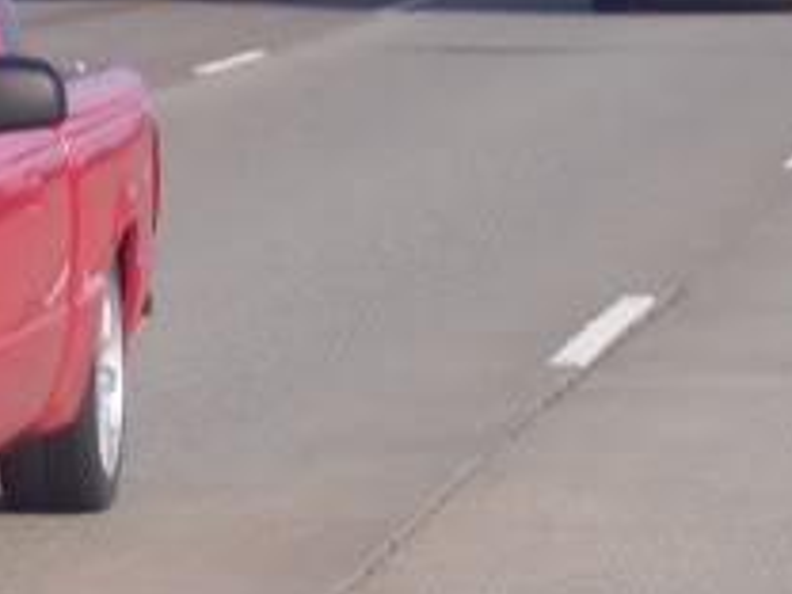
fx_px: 10296
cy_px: 438
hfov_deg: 4.4
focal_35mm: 450
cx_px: -621
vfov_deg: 3.3
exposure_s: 1/350
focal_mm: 24
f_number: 4.8
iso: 100
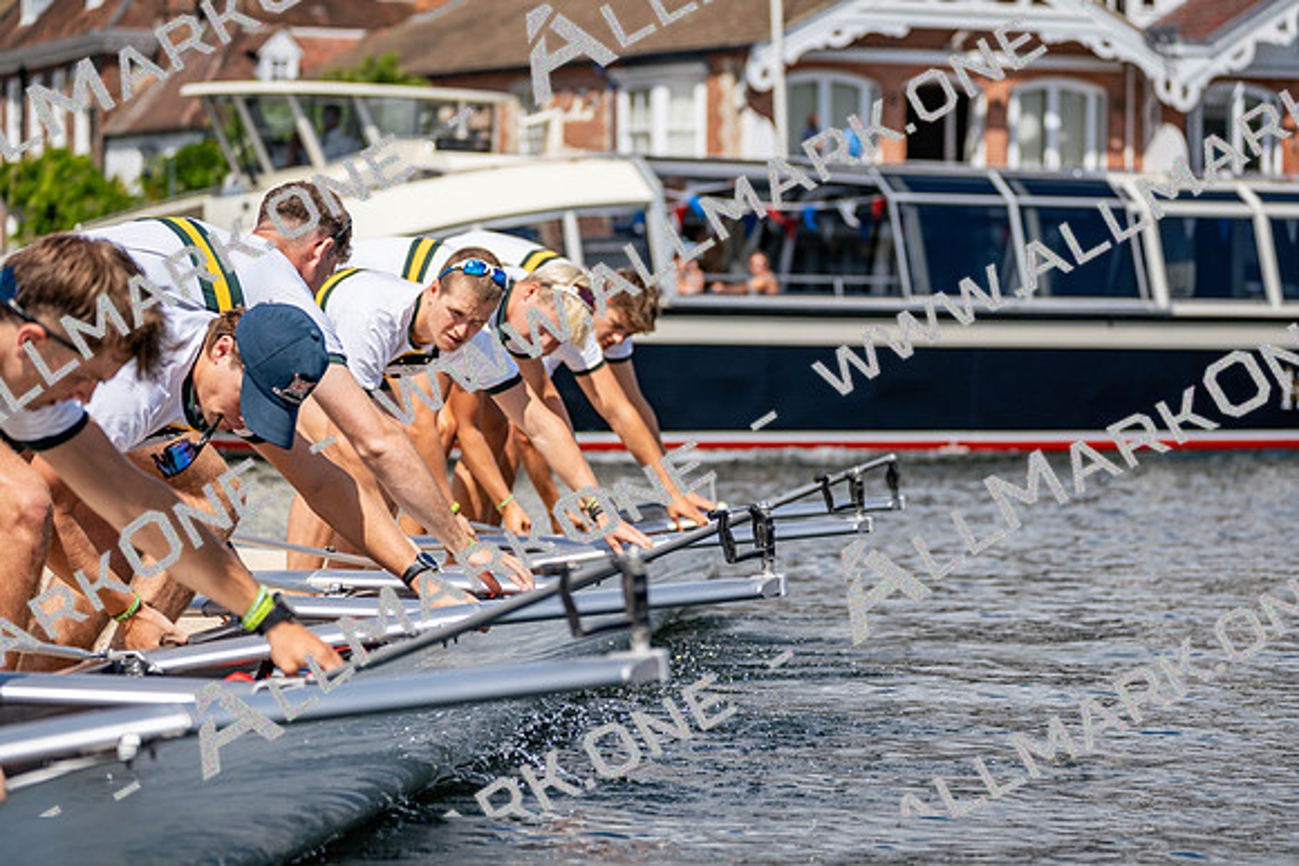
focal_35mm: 133
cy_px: 433
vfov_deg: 10.3
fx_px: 4800
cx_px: 650
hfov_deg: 15.4
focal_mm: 133
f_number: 5
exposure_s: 1/1600
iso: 100
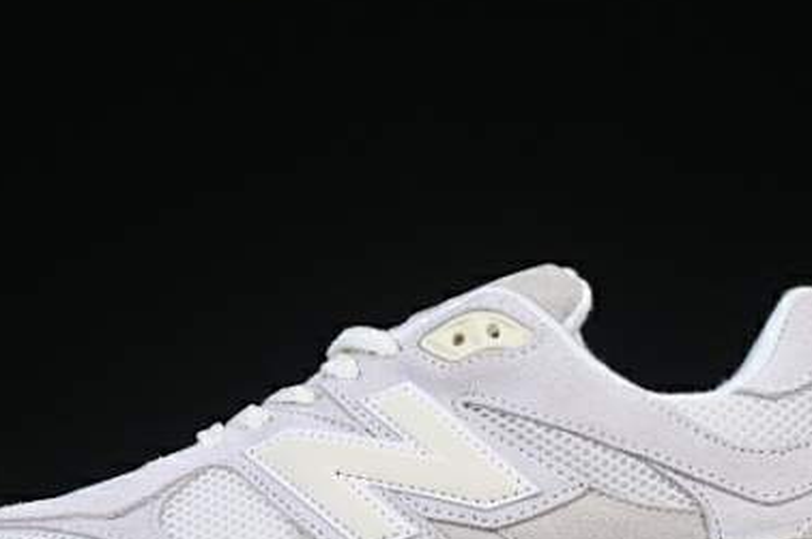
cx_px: 427
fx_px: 3266
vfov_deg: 9.4
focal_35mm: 145
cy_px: 421
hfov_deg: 14.2
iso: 160
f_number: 8
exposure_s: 1/100
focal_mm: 50
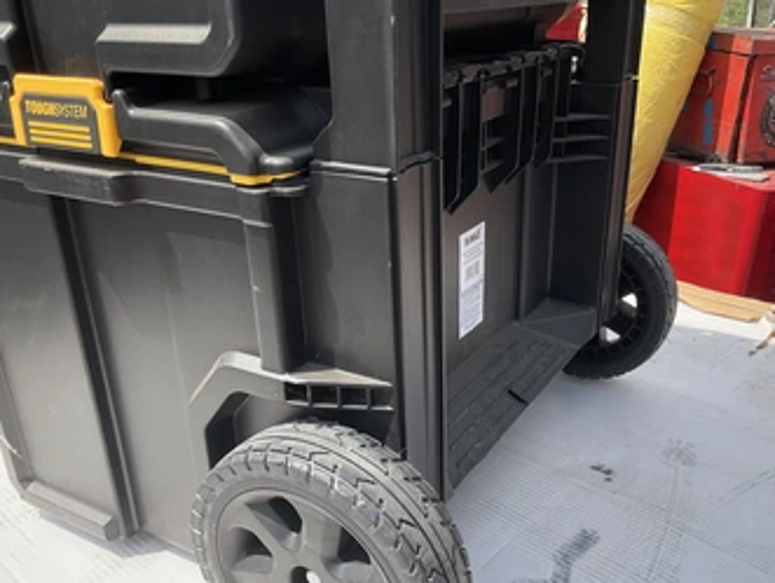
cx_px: 421
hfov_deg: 52.5
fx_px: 784
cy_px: 349
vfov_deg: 40.6
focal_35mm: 35
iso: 25
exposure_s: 1/1311
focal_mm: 3
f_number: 1.8
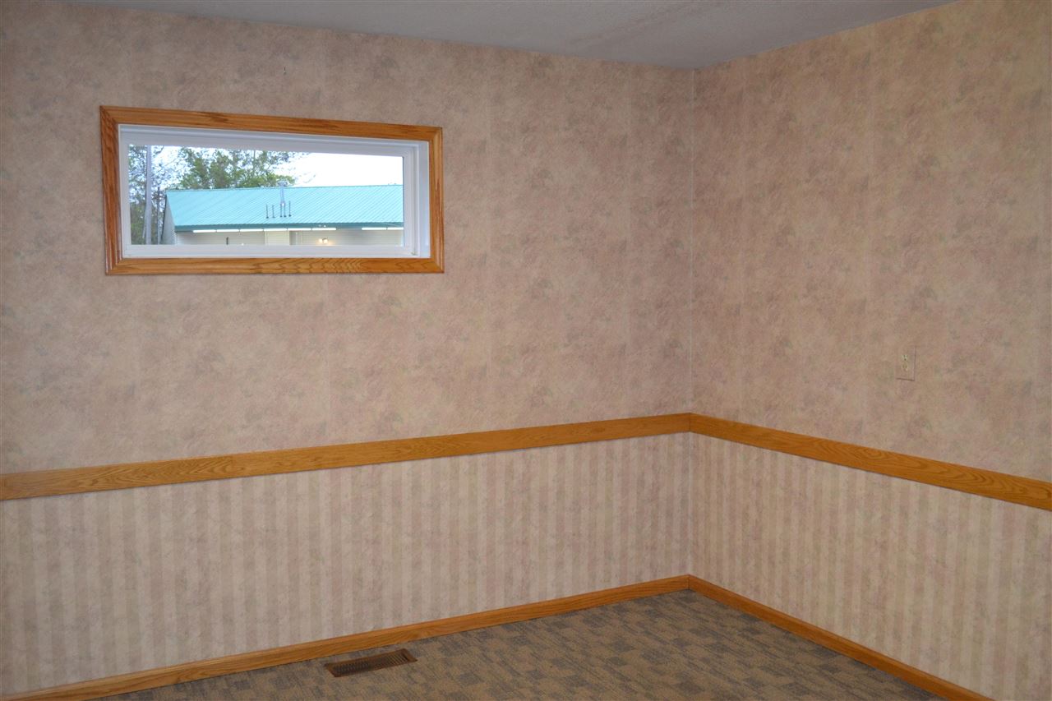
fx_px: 964
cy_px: 350
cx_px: 526
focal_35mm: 33
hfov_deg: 57.2
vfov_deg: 40.0
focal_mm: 22
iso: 900
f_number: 4
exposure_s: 1/60
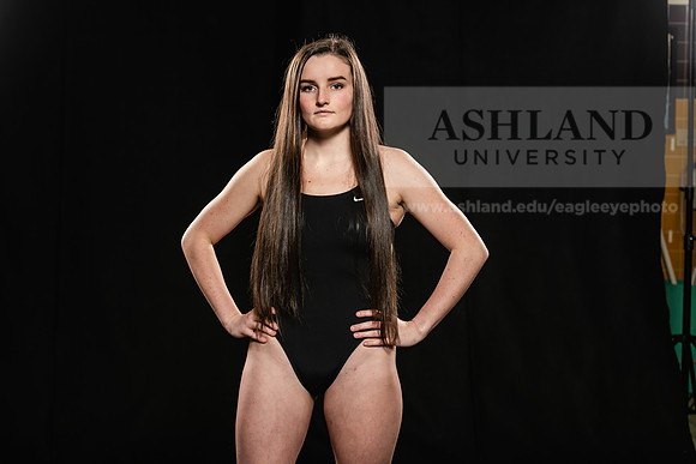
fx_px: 1779
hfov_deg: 22.1
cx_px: 348
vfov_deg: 14.9
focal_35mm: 92
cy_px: 232
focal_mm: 92
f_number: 6.3
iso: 400
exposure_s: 1/200
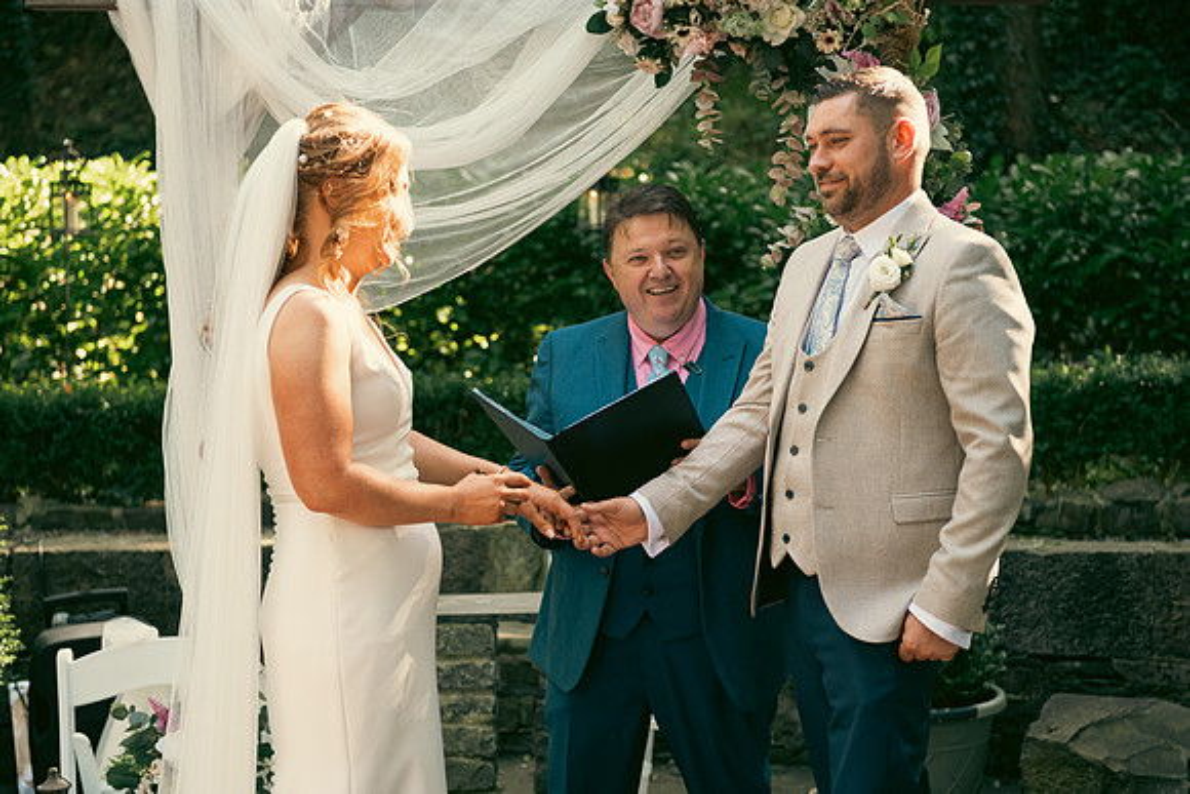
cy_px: 397
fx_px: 2050
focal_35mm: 62
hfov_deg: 32.4
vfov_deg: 21.9
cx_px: 595
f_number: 3.5
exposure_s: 1/160
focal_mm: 62
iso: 320
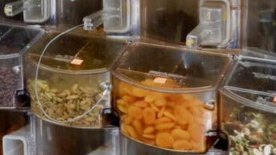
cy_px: -47
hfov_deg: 23.7
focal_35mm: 82
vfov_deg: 14.1
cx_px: -54
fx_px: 600
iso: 250
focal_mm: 4.5
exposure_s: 1/30
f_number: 3.7
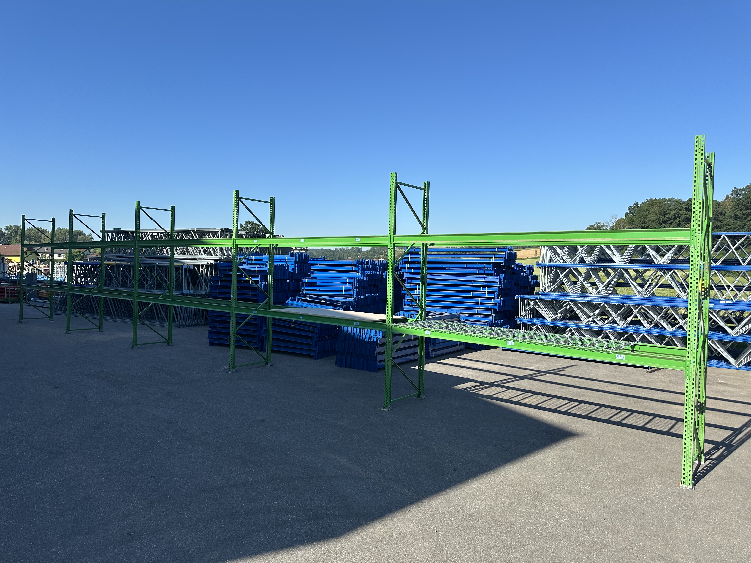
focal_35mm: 24
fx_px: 521
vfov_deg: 56.8
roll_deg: -0.5
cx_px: 376
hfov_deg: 71.6
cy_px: 282
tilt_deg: -1.6
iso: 80
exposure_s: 1/3472
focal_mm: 6.86
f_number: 1.78
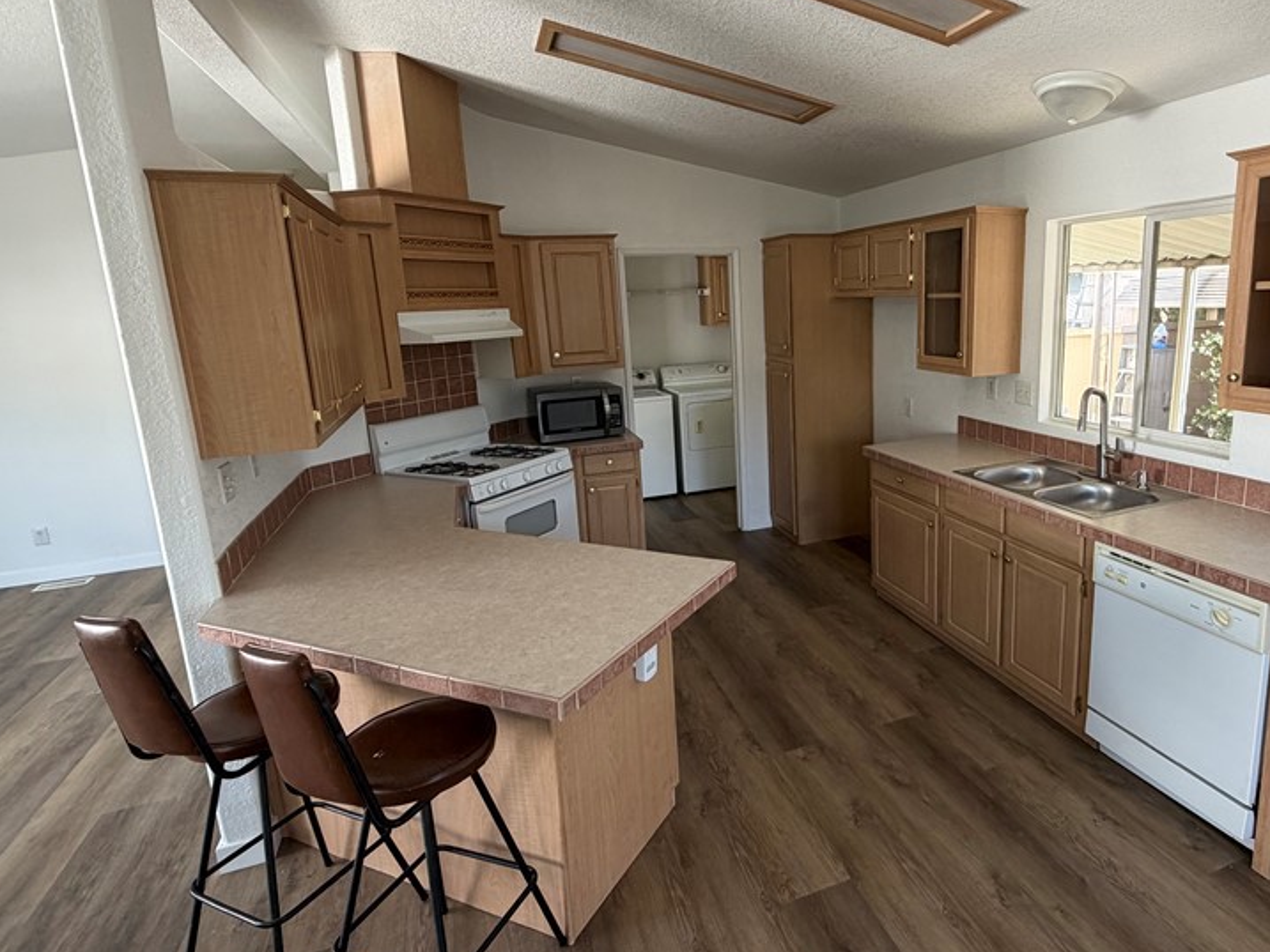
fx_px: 734
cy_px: 434
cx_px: 765
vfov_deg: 65.9
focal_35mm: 20
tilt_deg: -11.0
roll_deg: +2.4
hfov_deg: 80.7
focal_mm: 2.22
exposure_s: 1/121
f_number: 2.2
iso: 160
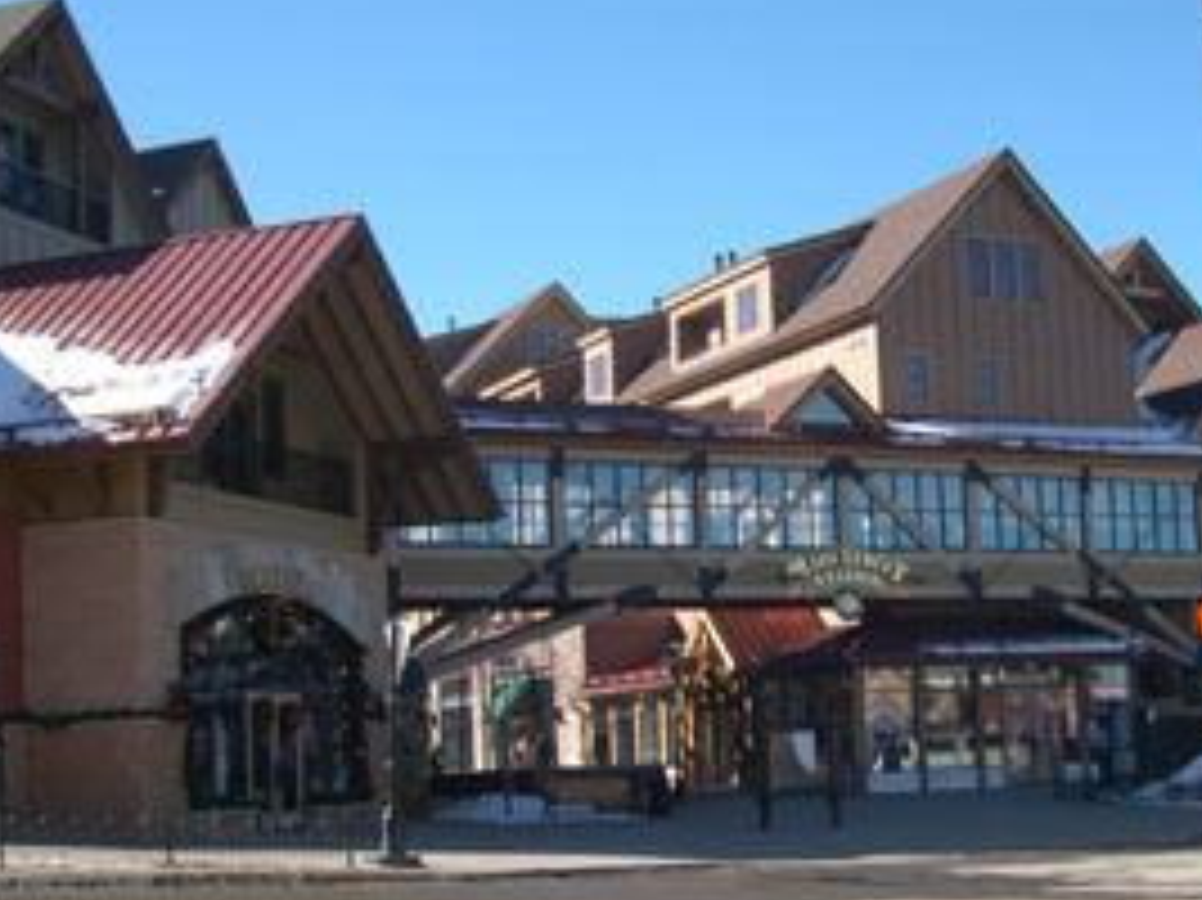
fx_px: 1978
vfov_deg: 25.5
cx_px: 801
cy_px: 576
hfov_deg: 33.5
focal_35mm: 57
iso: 100
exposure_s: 1/102
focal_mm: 8
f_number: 7.6
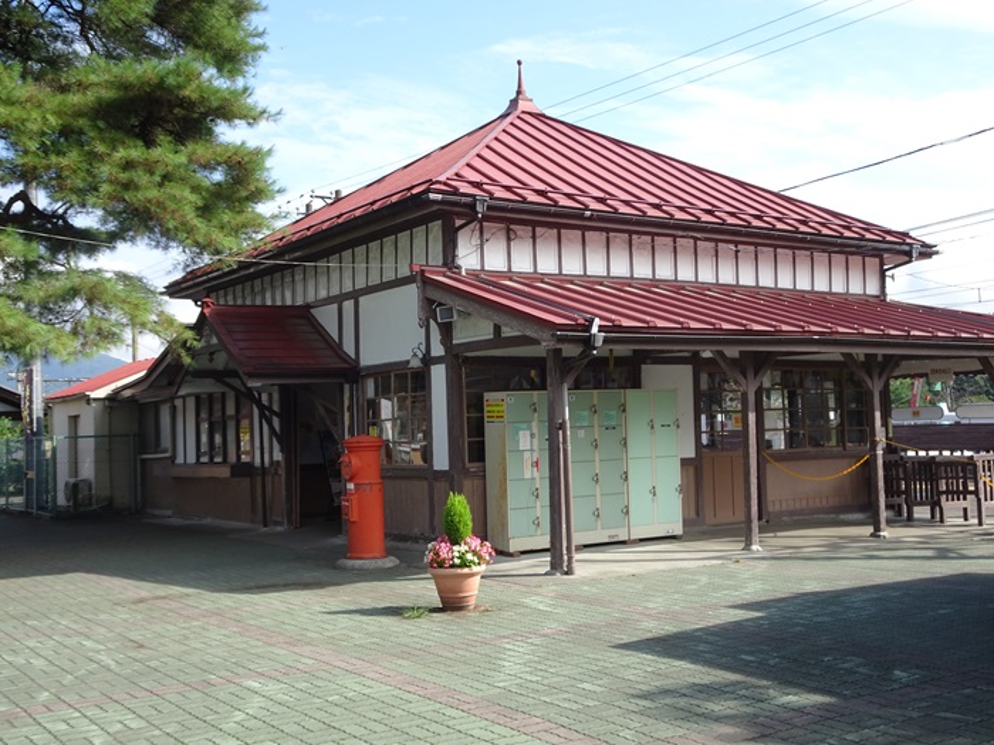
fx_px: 1062
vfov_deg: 38.7
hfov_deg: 50.1
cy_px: 372
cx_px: 497
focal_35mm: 37
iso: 80
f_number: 4
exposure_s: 1/320
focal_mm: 6.37
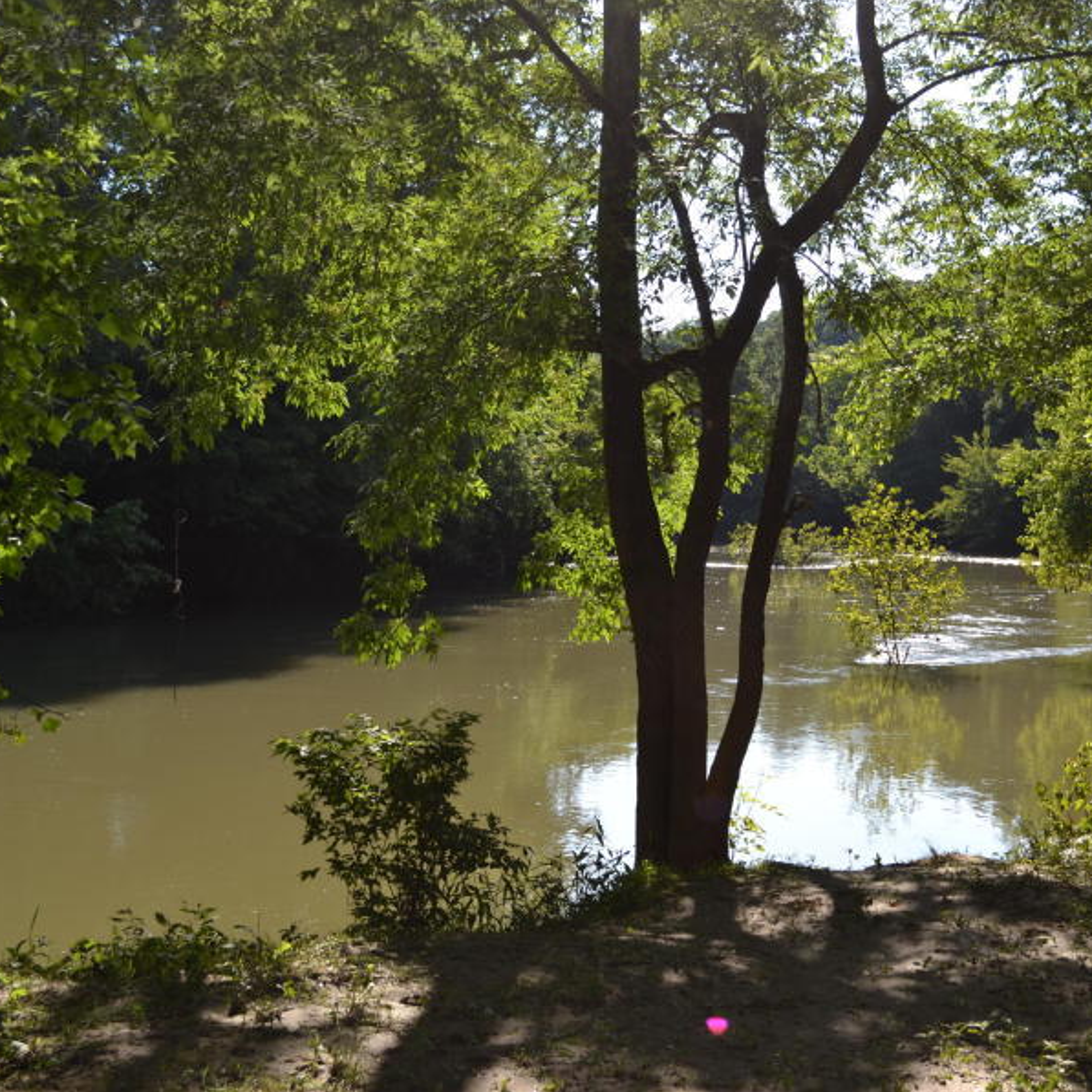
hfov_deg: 33.8
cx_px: 710
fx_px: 1785
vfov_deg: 34.0
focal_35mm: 50
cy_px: 545
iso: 100
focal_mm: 26
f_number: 6.3
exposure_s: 1/200
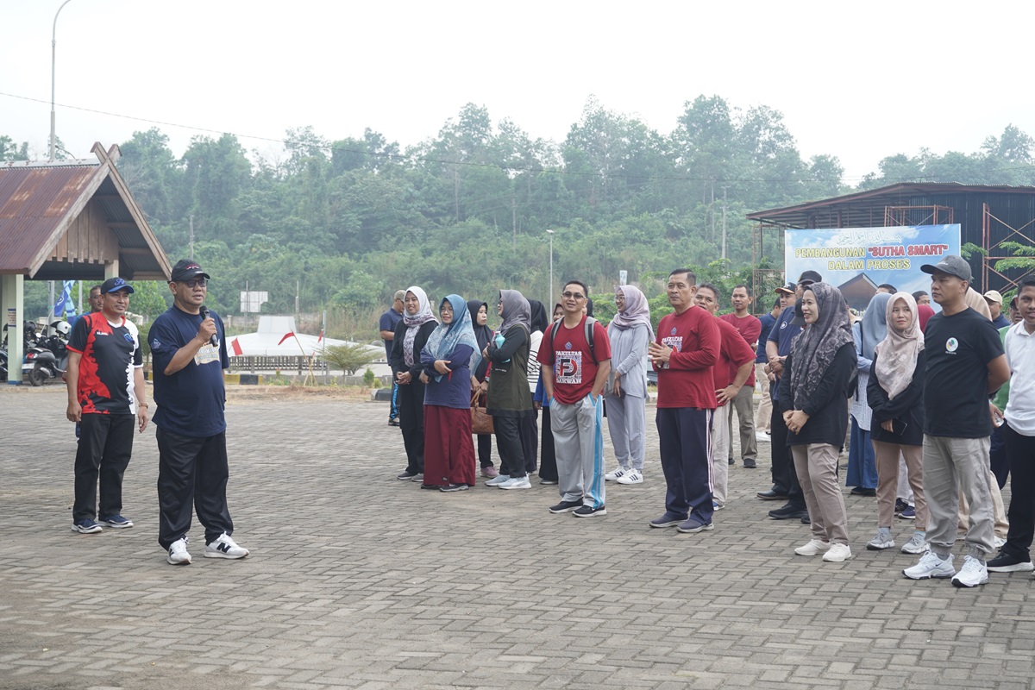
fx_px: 1725
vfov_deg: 22.6
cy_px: 345
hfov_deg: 33.4
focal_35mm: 60
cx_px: 518
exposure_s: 1/80
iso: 160
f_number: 6.3
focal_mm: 60
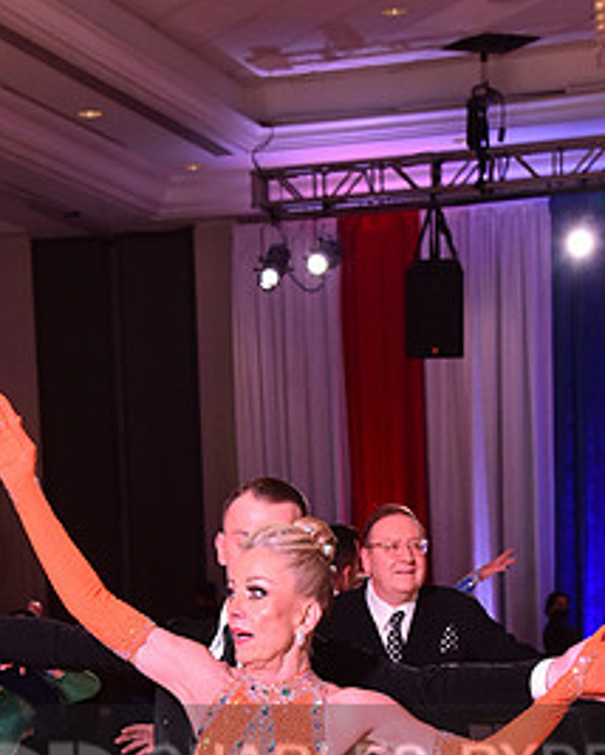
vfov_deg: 18.2
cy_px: 800
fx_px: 2280
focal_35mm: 102
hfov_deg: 15.1
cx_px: 318
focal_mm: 50
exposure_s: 1/320
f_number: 6.3
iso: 2500
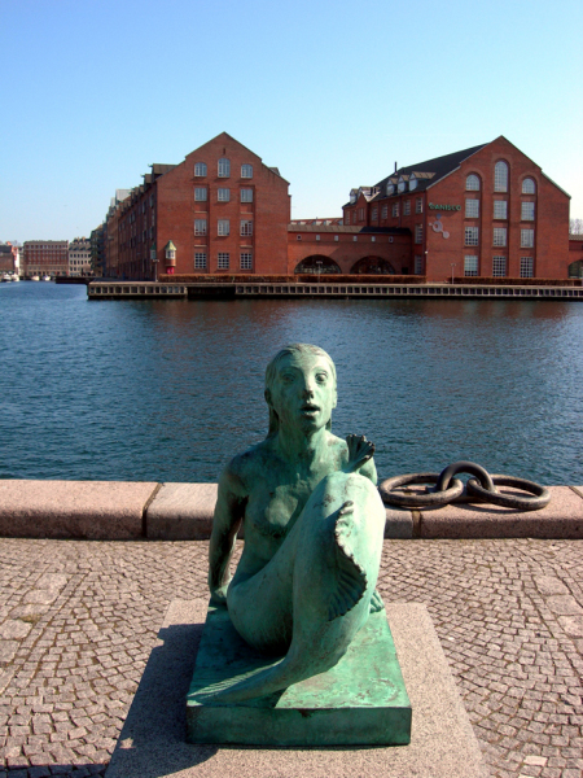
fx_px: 853
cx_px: 292
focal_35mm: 38
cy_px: 389
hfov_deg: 37.7
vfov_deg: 49.0
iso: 50
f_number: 4.8
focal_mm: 7.8
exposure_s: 1/352
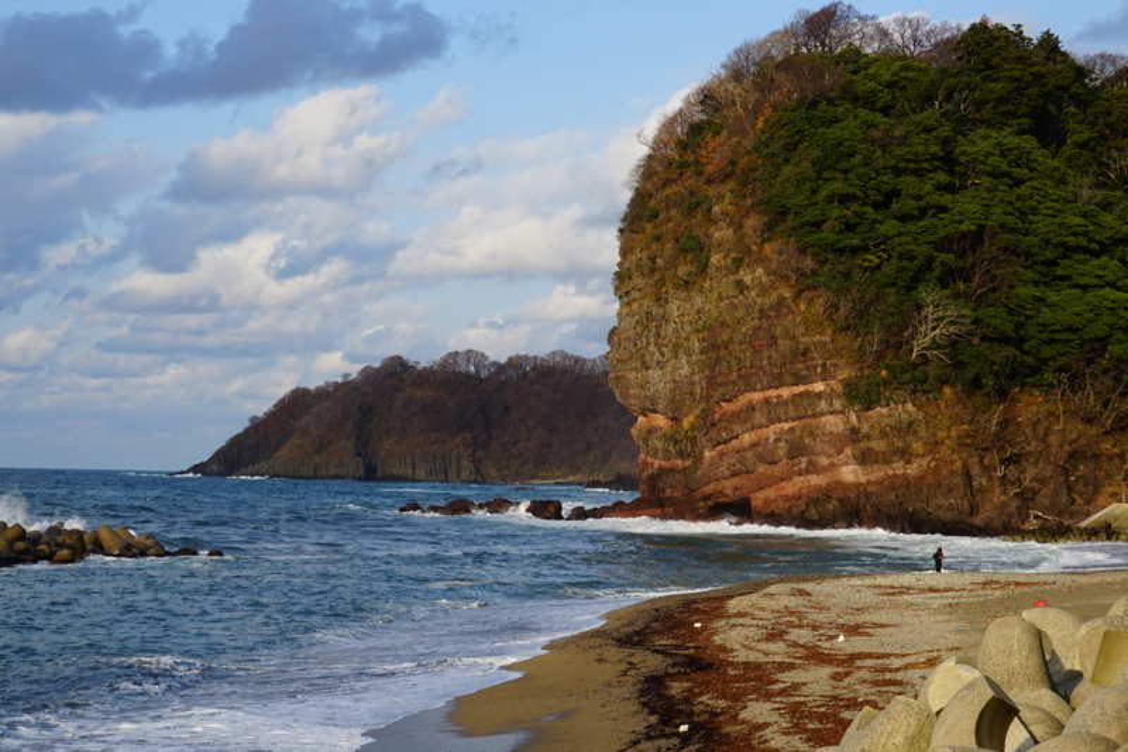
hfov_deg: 28.1
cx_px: 564
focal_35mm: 72
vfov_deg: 18.9
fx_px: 2255
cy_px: 376
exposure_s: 1/125
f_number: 11
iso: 100
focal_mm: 48
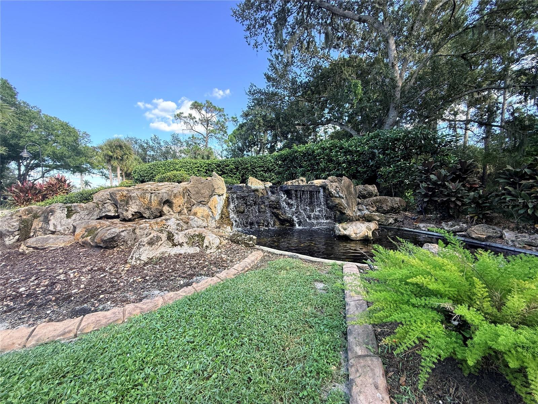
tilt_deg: -1.6
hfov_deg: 102.1
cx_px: 269
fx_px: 218
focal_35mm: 14
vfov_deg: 85.7
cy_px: 202
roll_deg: +0.4
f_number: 2.2
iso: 64
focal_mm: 2.22
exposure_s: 1/243
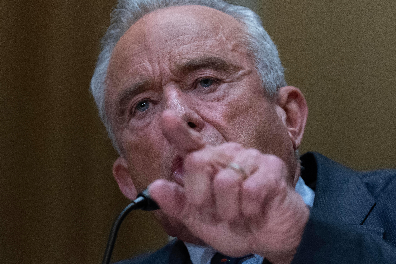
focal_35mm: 173
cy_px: 132
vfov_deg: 7.9
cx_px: 198
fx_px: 1903
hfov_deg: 11.9
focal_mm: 173
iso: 4000
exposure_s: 1/320
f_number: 3.2
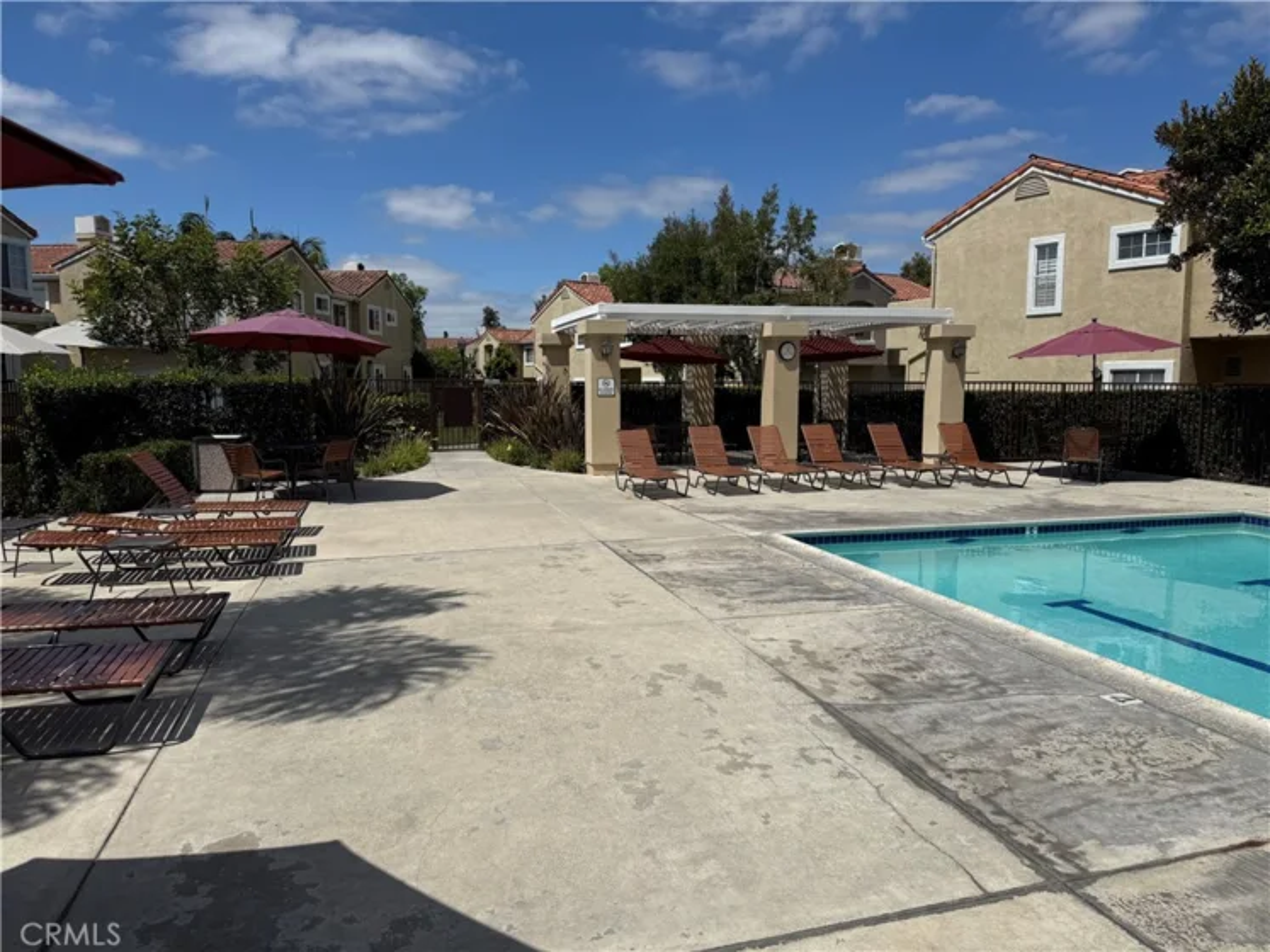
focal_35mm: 24
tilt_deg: -6.1
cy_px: 476
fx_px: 880
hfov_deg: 71.6
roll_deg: +0.3
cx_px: 635
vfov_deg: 56.8
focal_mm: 6.76
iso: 80
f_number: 1.78
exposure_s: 1/10309
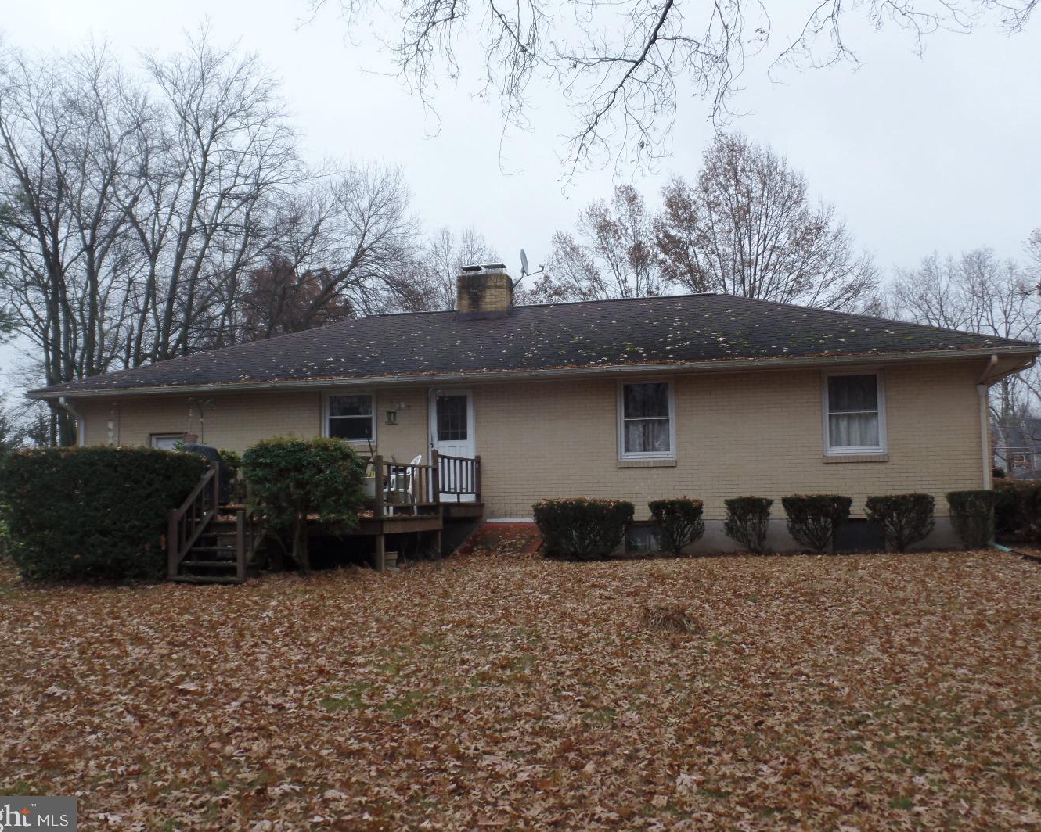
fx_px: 1140
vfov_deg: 40.1
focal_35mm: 37
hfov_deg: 49.1
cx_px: 504
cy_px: 418
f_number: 3
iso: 100
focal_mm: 6.2
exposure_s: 1/30
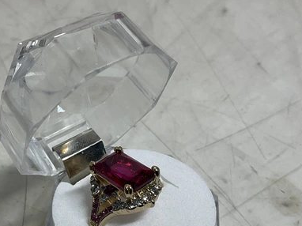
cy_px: 157
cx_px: 85
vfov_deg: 25.4
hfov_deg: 33.3
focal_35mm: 57
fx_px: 497
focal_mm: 3
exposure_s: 1/120
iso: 40
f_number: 1.8
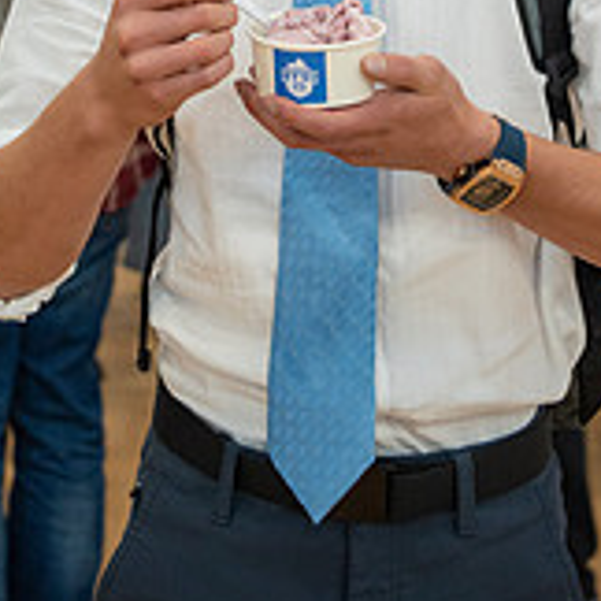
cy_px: -204
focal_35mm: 118
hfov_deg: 14.8
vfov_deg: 14.1
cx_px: 352
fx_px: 2318
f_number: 4
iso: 1000
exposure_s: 1/200
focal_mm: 50
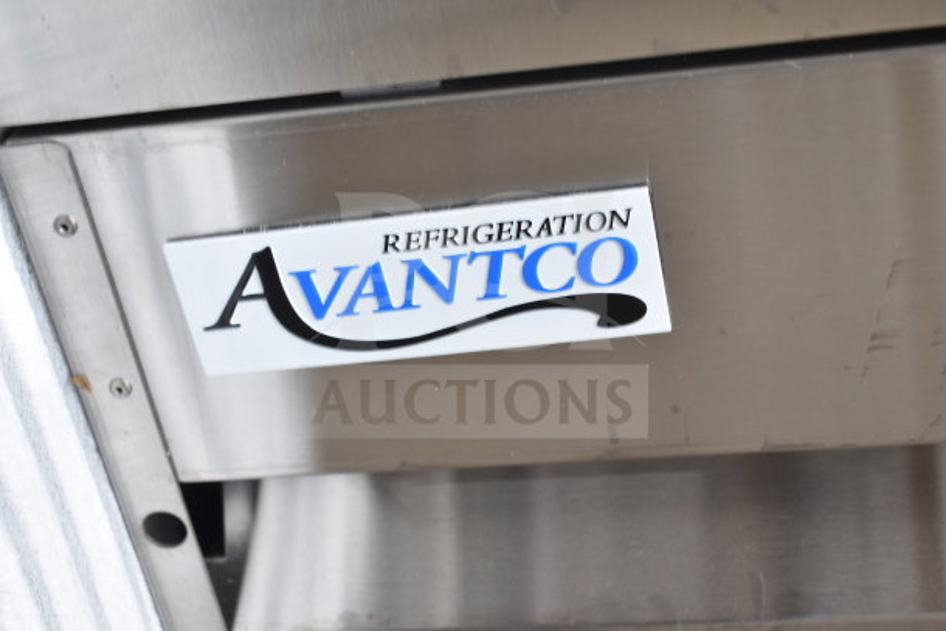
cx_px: 473
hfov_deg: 35.0
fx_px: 1498
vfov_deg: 23.8
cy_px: 316
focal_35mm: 57
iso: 640
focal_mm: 38
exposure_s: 1/60
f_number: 4.8
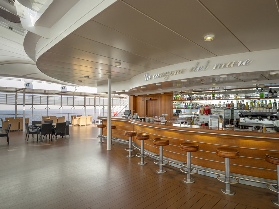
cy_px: 106
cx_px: 141
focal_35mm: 22
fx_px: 177
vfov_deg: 61.1
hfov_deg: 76.4
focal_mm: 20
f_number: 11
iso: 200
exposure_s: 1/60
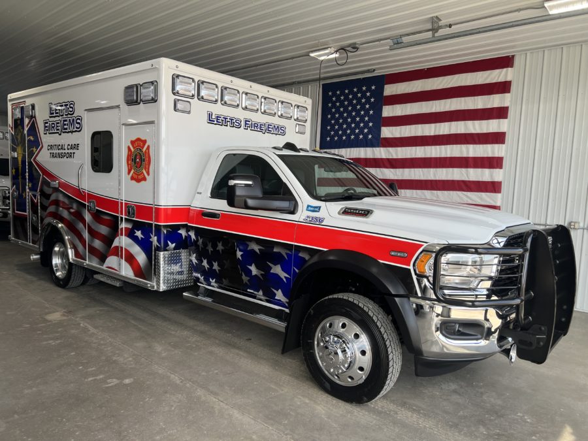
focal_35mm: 26
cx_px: 294
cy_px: 220
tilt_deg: -5.7
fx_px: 442
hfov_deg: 67.3
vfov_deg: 53.1
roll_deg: -2.4
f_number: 1.5
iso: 40
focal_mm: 5.7
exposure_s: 1/281
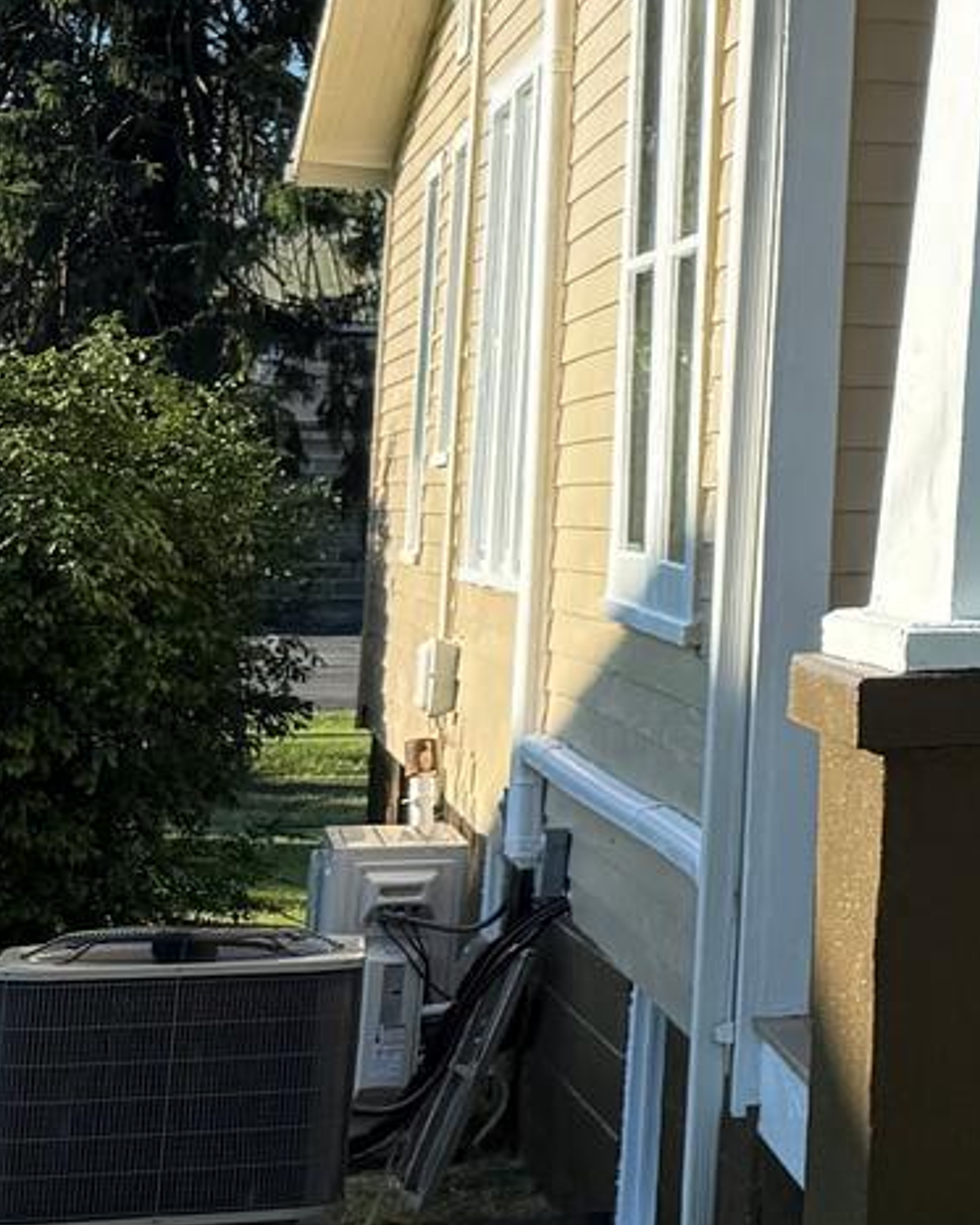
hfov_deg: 11.4
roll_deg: -0.8
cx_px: 2591
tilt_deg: +6.6
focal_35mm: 103
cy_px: 76
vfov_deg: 18.3
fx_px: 3733
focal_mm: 6.76
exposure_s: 1/2232
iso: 80
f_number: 1.78
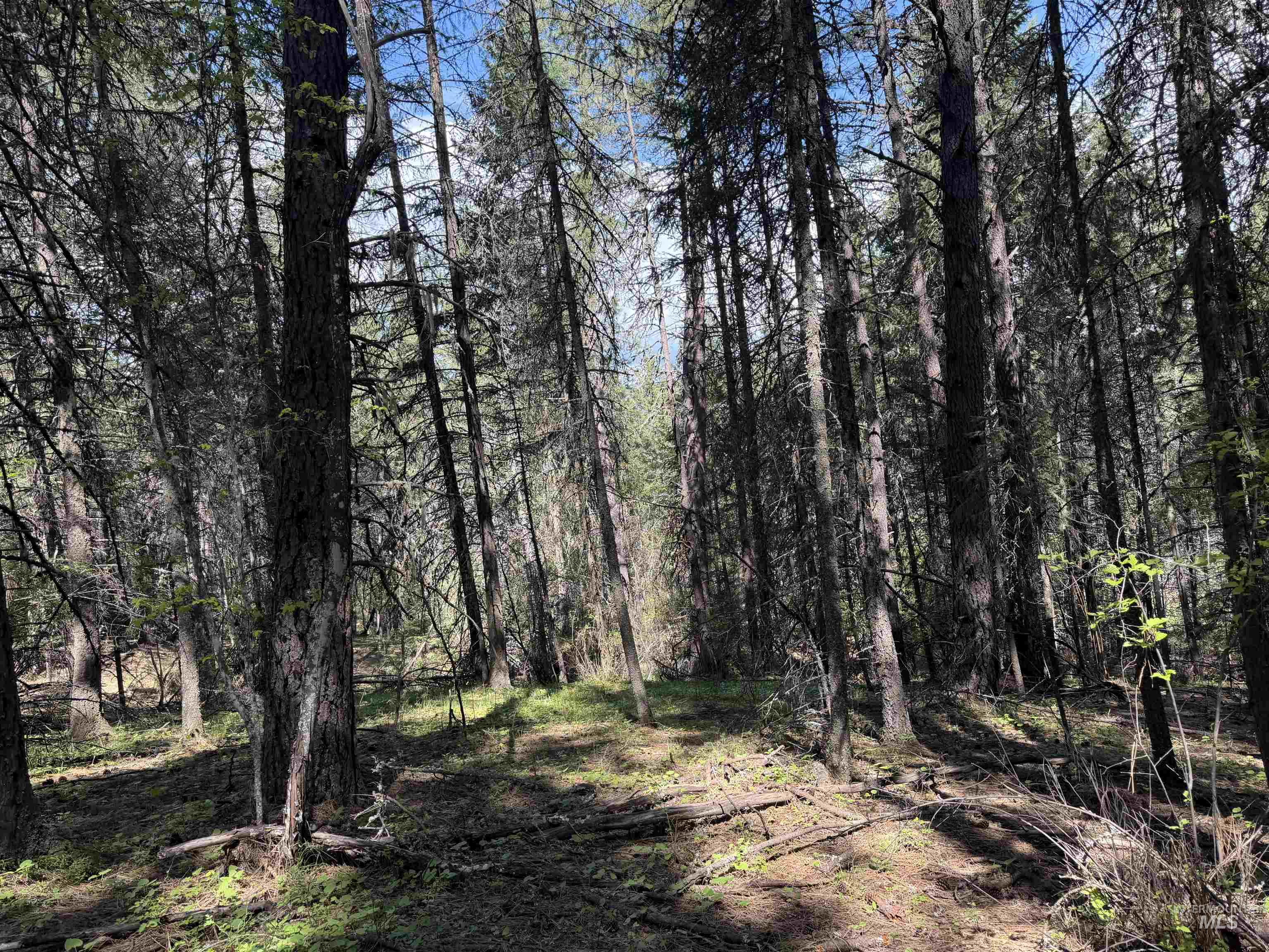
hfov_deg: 71.6
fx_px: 880
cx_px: 634
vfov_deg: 56.8
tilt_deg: -3.9
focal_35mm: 24
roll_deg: +8.3
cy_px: 476
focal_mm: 6.76
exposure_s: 1/602
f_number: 1.78
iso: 100
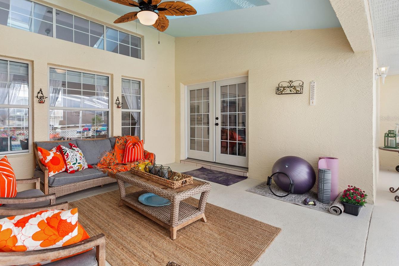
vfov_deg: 67.2
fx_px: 199
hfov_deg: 89.2
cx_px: 167
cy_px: 118
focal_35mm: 18
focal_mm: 10
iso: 100
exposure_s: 1/125
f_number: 4.5
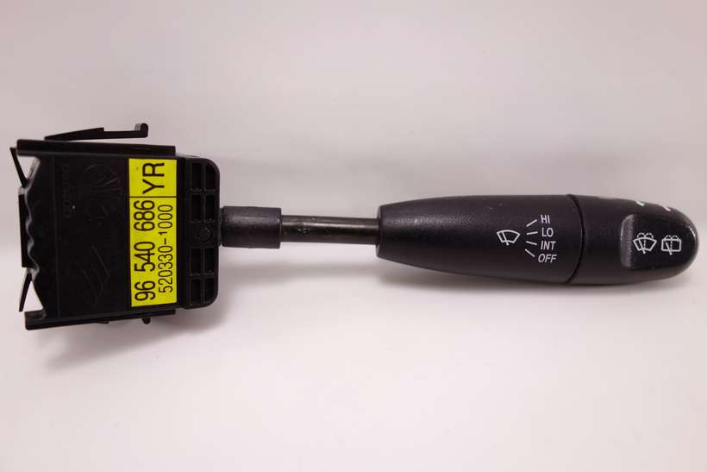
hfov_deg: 65.5
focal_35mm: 28
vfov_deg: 46.4
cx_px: 354
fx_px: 550
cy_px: 236
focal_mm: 10.4
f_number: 2.5
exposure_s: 1/100
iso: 125
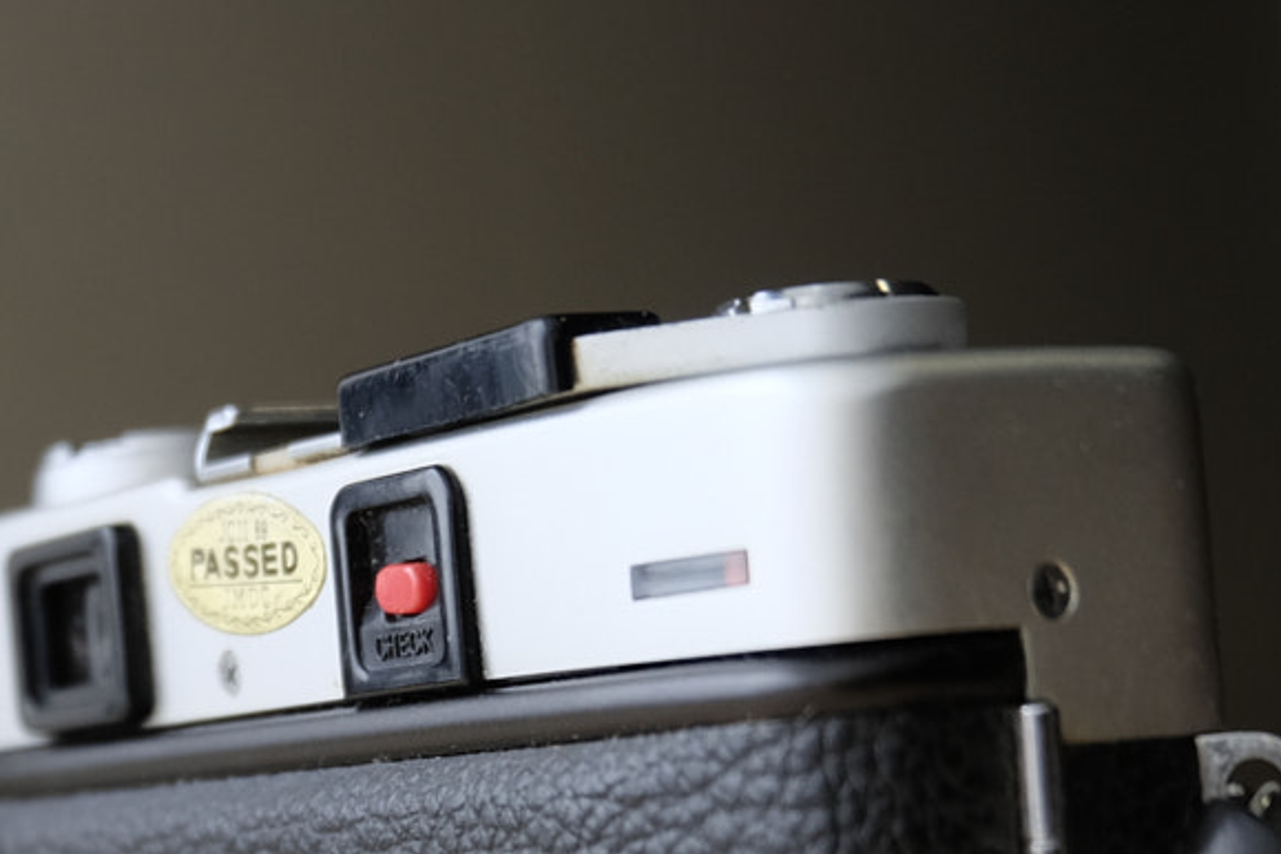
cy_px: 893
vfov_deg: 12.8
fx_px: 3736
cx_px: -53
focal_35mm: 105
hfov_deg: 18.8
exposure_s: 1/250
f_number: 4.5
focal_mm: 25.6
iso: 400
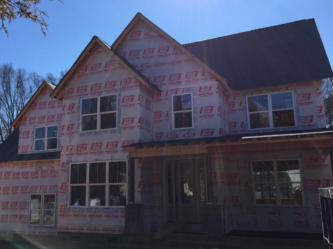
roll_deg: -0.8
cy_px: 126
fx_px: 317
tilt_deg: +10.4
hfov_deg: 55.2
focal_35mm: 33
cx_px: 148
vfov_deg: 42.9
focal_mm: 4.15
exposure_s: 1/1721
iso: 32
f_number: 2.2
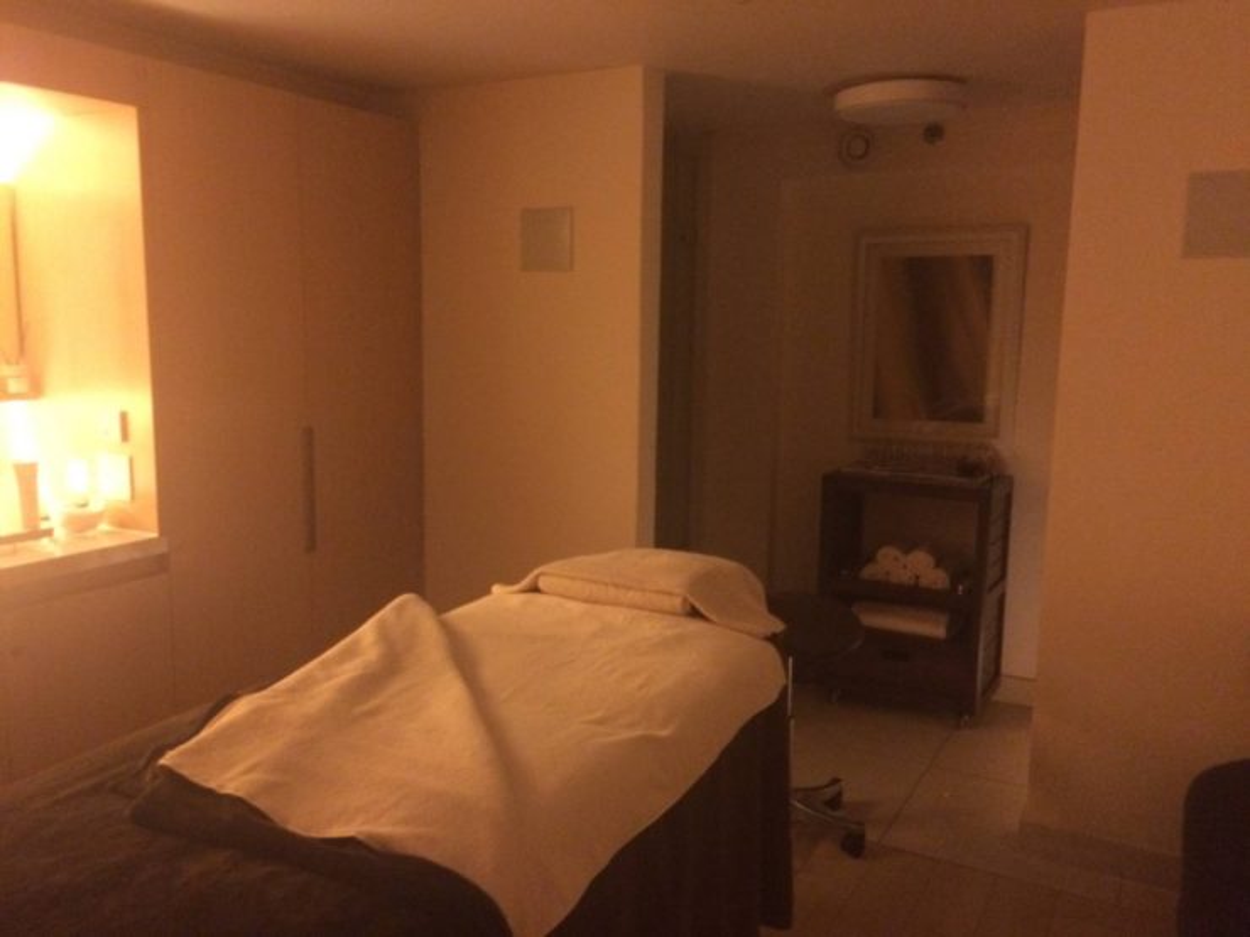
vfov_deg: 48.2
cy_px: 468
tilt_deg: -8.3
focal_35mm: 29
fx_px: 1047
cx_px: 625
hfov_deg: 61.7
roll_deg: -0.7
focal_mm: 4.15
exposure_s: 1/15
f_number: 2.2
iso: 500
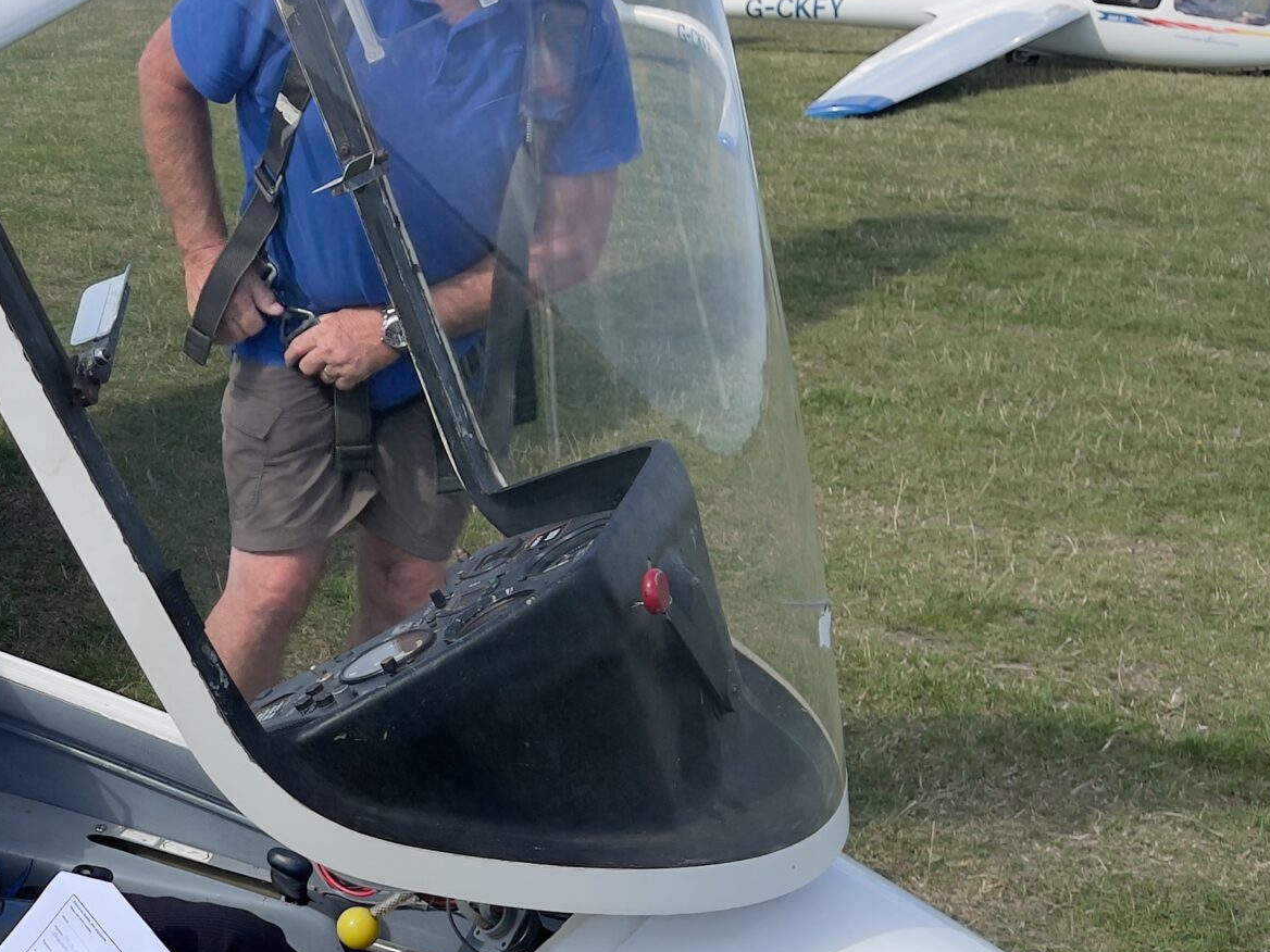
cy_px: 702
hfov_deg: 30.8
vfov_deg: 25.4
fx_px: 2091
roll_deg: -1.6
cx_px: -59
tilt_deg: -21.2
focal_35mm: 57
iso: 32
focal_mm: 5.1
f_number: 1.6
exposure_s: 1/3922
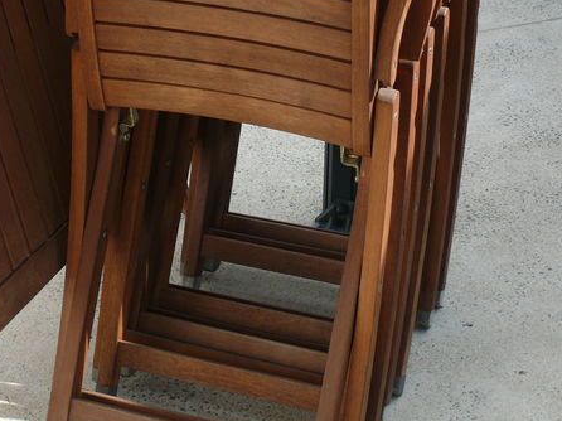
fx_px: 1347
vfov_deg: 17.6
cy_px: 98
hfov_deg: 23.6
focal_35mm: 83
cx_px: 255
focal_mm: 7.9
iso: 100
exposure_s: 1/200
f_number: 4
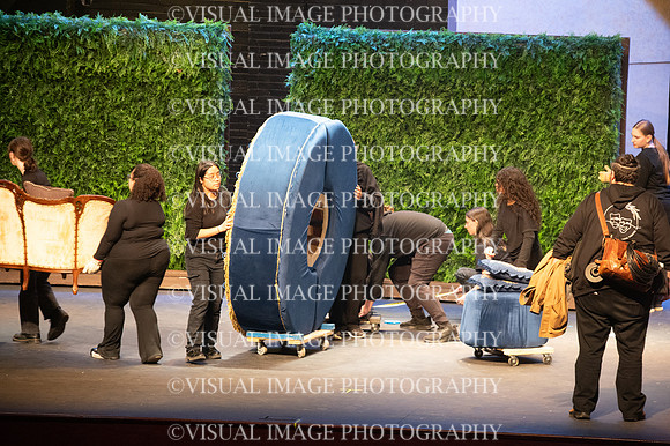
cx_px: 335
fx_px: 5022
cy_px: 223
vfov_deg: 5.1
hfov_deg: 7.6
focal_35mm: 270
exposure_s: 1/160
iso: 8000
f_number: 6.3
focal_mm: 270
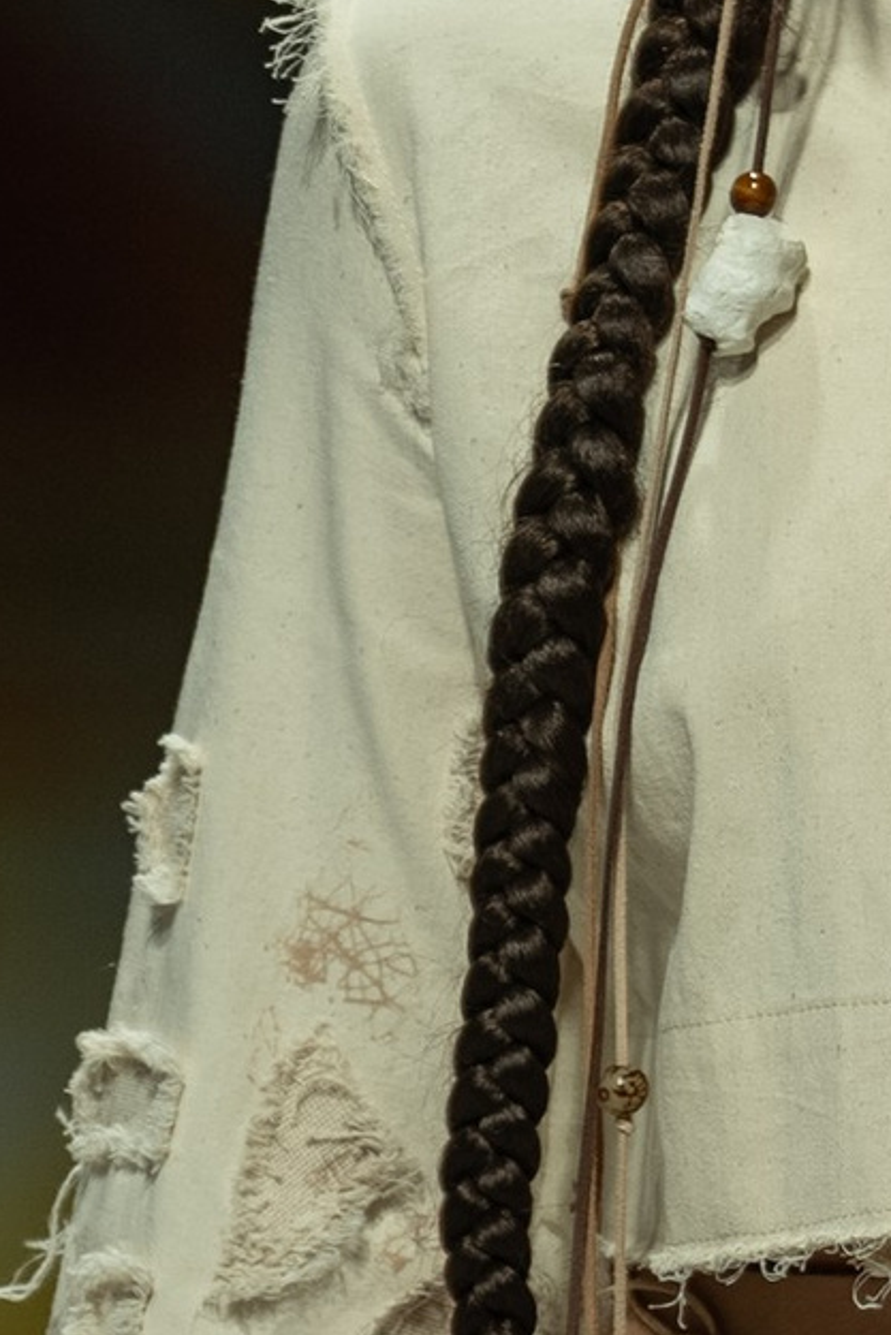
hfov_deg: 1.1
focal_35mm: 1229
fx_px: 45598
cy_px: 891
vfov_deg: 1.7
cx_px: 1120
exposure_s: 1/400
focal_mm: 200
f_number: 2.8
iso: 200
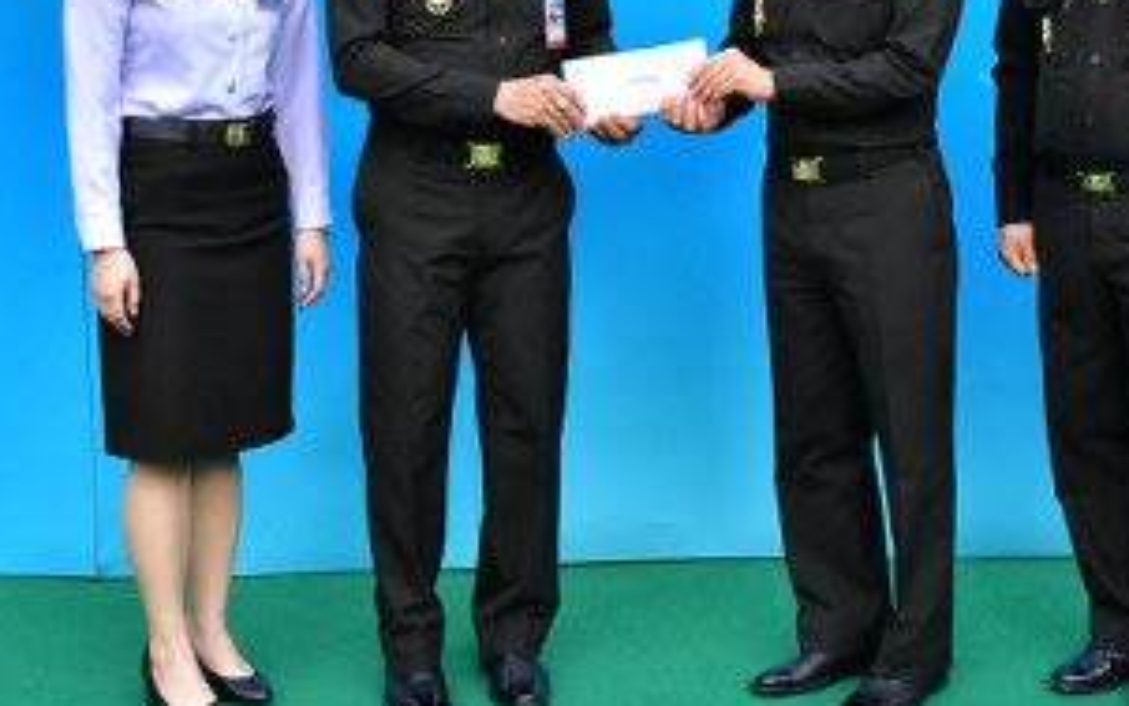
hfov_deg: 25.2
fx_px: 2524
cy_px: 99
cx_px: 662
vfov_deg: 15.8
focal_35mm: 82
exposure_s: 1/500
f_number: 5.6
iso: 2500
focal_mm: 27
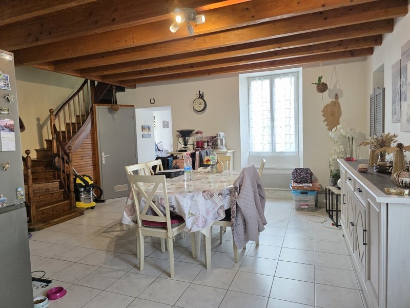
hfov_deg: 73.9
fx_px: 272
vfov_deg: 58.9
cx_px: 205
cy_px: 154
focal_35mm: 23
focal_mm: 6.3
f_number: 1.7
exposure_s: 1/100
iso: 250
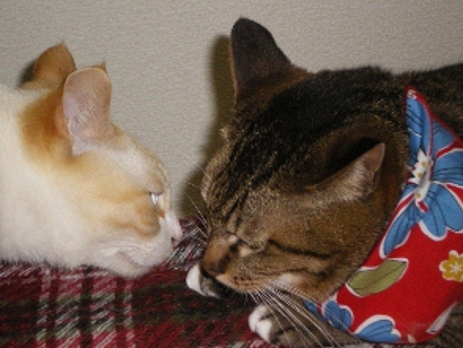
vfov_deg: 9.6
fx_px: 2075
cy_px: 200
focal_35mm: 155
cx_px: 187
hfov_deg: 12.7
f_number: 5.9
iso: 400
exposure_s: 1/100
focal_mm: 18.9
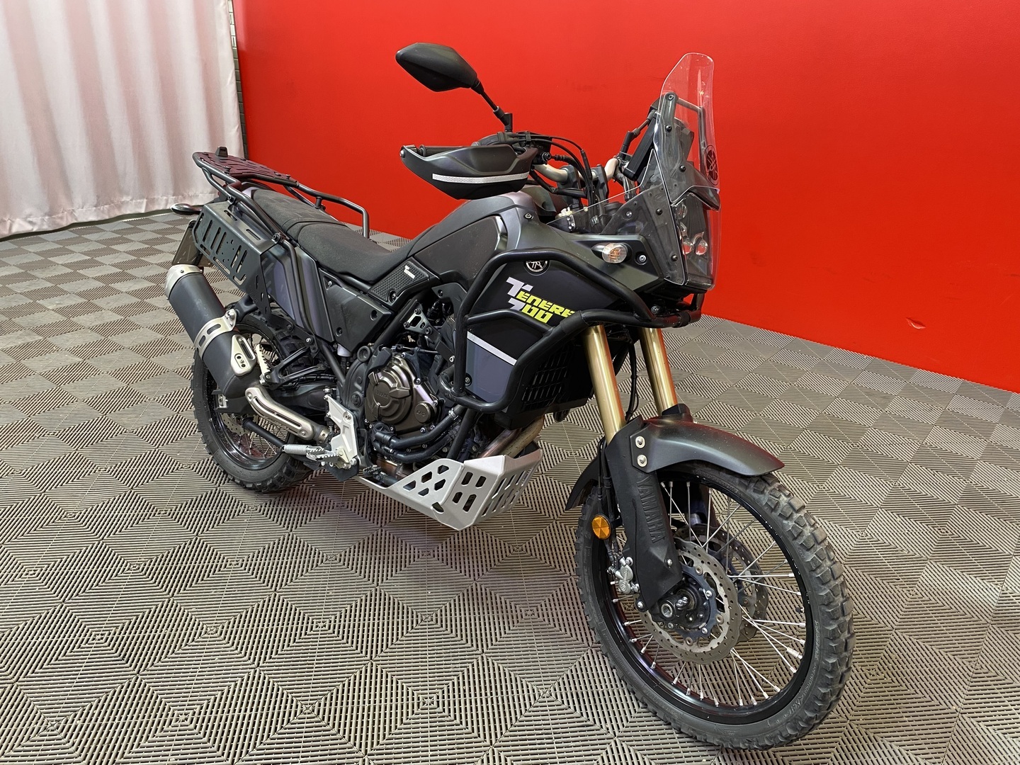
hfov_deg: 67.3
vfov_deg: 53.1
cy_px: 382
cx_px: 510
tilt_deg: -24.9
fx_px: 766
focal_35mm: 26
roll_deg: -2.6
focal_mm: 4.25
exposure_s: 1/50
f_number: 1.8
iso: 125
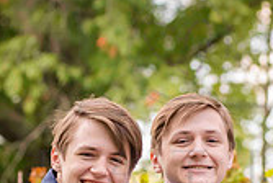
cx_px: 186
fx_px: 2264
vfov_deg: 4.6
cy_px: 249
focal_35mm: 298
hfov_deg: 6.9
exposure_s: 1/320
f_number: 5
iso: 400
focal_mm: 86
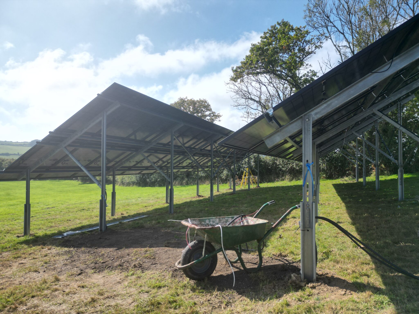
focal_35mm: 24
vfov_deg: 56.8
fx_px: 291
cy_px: 157
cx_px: 210
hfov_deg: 71.6
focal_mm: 6.72
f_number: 1.7
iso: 110
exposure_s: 1/4000
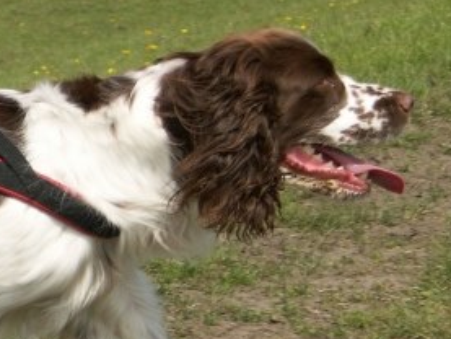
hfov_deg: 6.9
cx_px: -116
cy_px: 251
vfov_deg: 5.3
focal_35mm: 283
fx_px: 3689
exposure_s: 1/1000
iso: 100
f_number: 4
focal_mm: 25.04
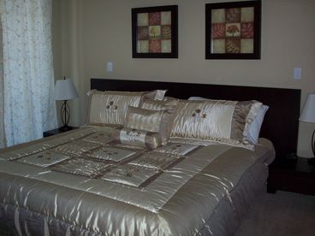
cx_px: 158
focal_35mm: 37
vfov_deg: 38.7
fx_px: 337
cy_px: 118
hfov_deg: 50.1
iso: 80
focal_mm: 6.2
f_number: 2.8
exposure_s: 1/64
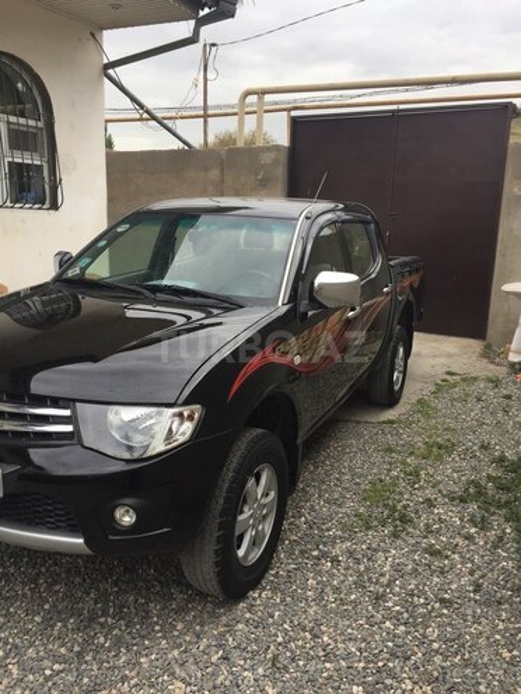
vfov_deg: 61.7
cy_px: 347
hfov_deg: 48.2
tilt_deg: -11.9
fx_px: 582
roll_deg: -2.0
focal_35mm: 29
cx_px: 260
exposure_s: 1/520
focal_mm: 4.15
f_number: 2.2
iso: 32
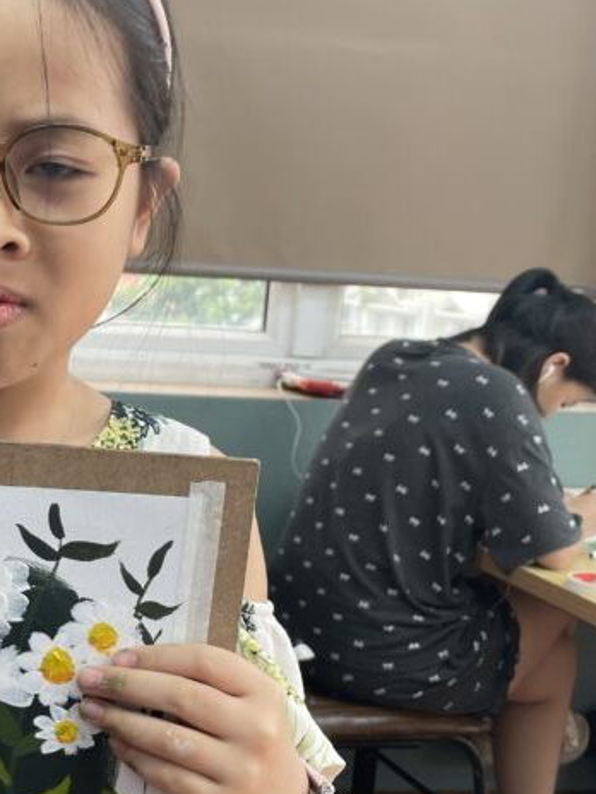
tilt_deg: -9.6
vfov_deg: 34.3
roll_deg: -3.5
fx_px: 1286
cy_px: 465
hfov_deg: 24.7
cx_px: -17
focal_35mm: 56
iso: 40
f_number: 1.6
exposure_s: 1/100
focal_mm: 4.2
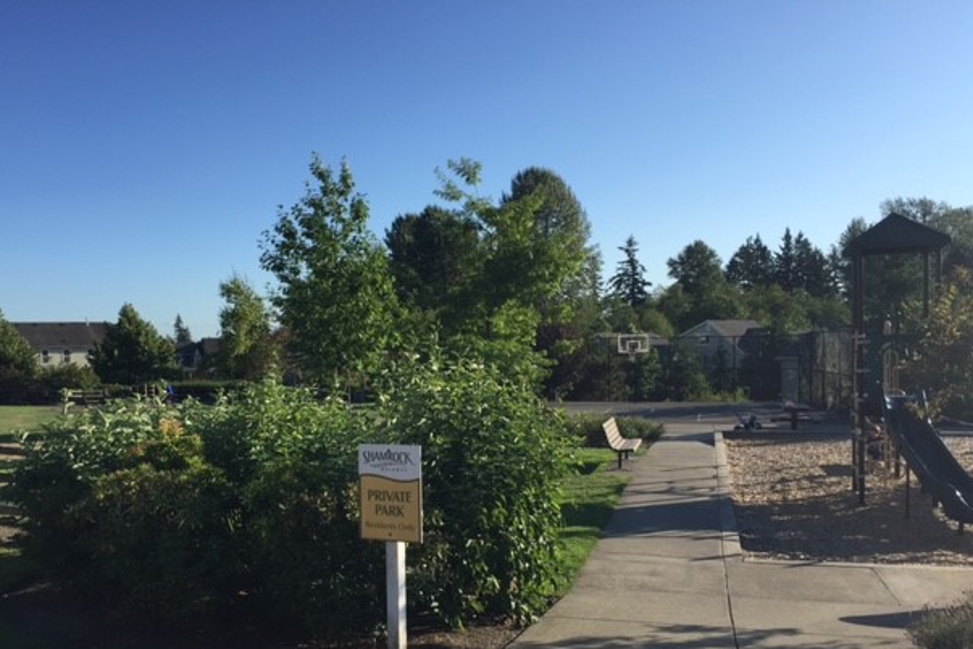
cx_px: 486
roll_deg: +0.6
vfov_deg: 41.0
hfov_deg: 58.7
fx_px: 865
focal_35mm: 32
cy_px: 383
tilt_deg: -2.1
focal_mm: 4.15
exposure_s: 1/1582
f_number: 2.2
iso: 32
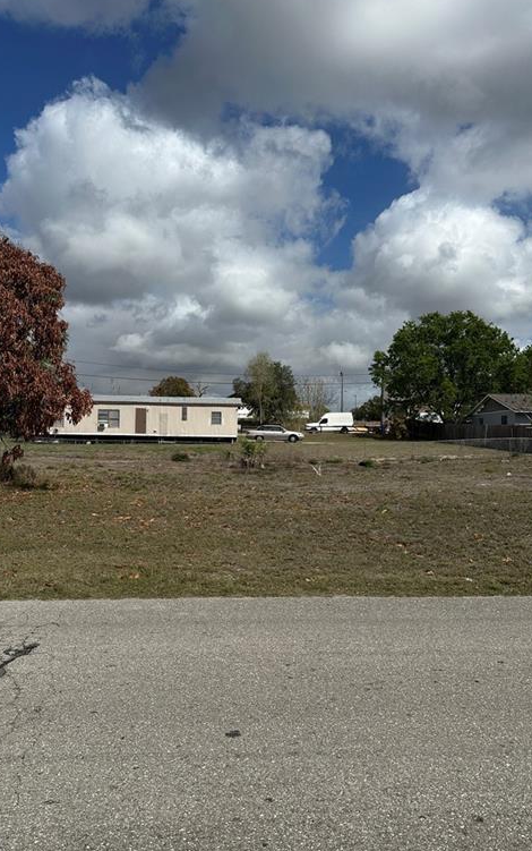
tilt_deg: +1.7
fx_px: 603
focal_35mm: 26
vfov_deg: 70.4
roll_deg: -1.4
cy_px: 419
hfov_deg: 47.6
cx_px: 257
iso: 80
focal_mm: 6.86
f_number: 1.78
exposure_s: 1/10753
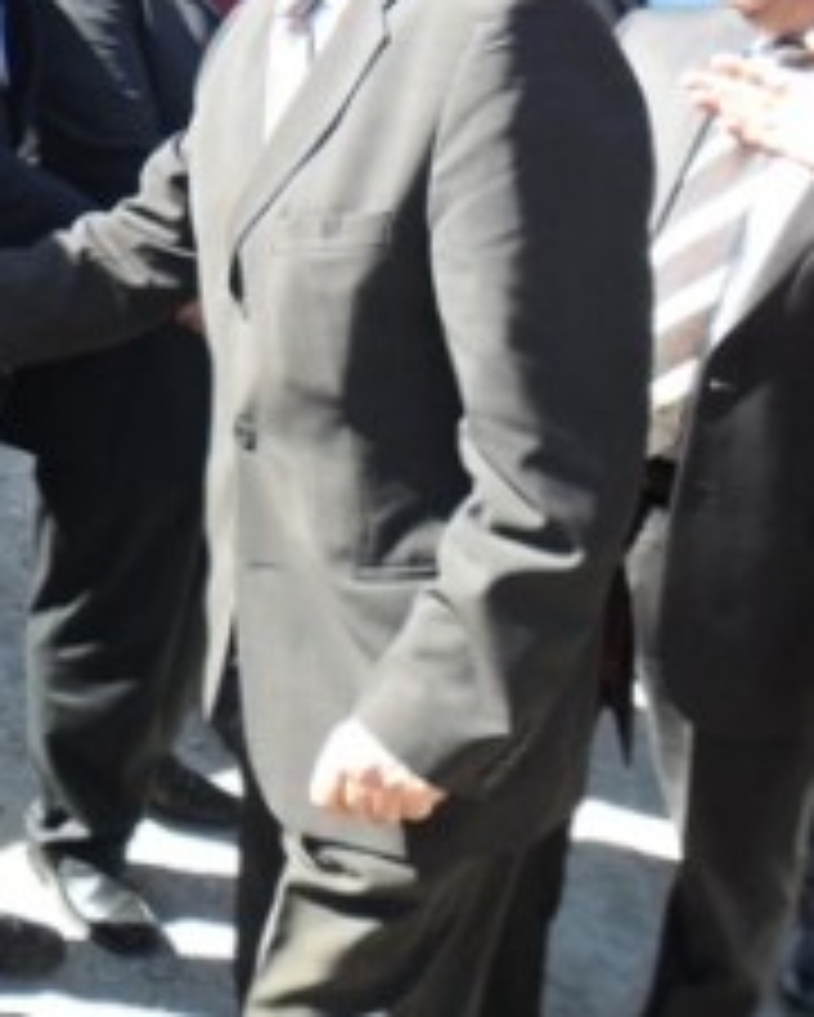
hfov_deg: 24.6
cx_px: -157
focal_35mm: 56
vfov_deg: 32.7
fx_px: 1685
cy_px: 212
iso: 100
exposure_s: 1/180
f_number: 3.5
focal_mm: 4.9
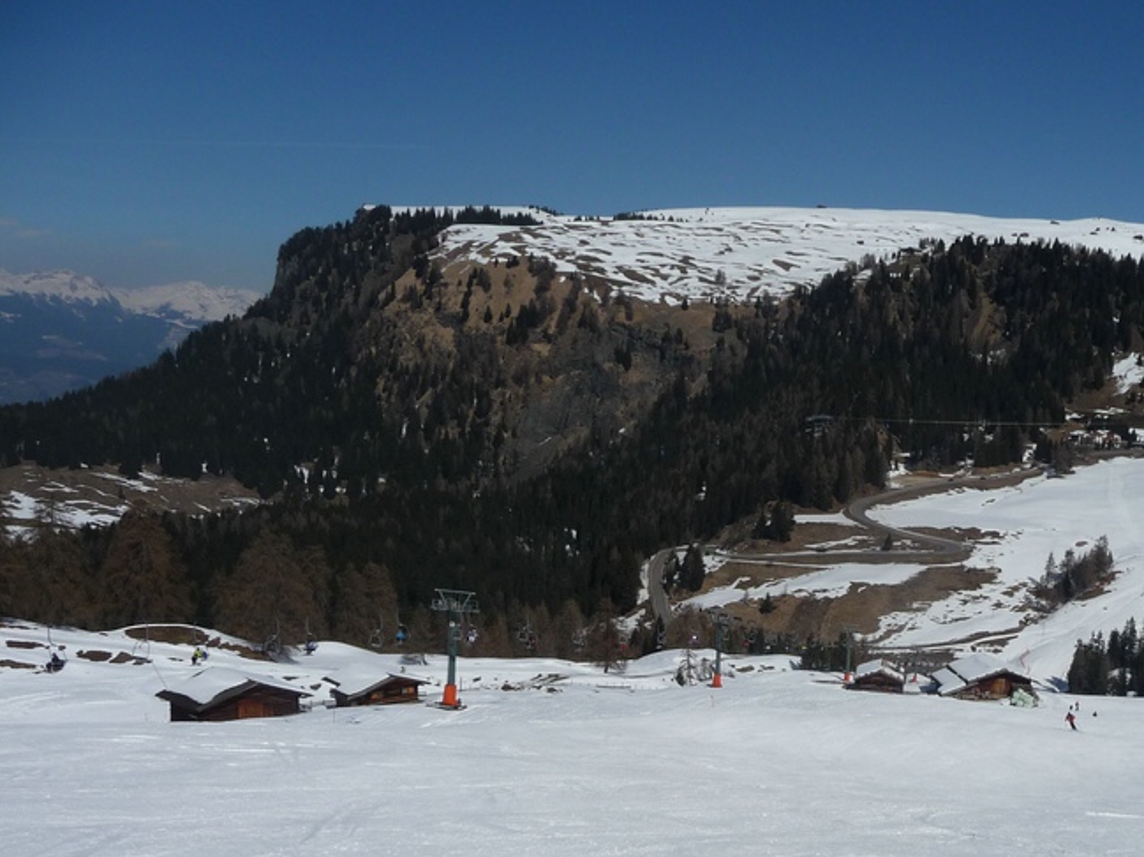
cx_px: 827
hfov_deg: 44.6
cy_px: 610
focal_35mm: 41
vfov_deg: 34.6
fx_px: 1354
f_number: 8
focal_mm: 4.7
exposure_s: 1/1000
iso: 100
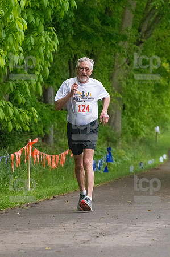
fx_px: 1597
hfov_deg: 6.1
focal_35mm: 225
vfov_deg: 9.2
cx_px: 85
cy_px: 128
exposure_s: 1/1250
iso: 6400
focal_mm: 150
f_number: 5.6
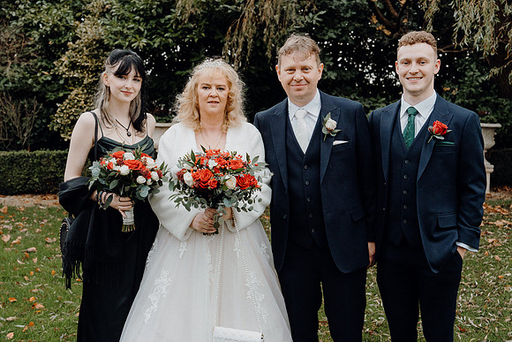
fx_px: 669
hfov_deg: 41.9
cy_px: 171
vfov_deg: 28.7
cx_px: 256
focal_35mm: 47
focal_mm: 47
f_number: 5
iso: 3200
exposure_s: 1/250
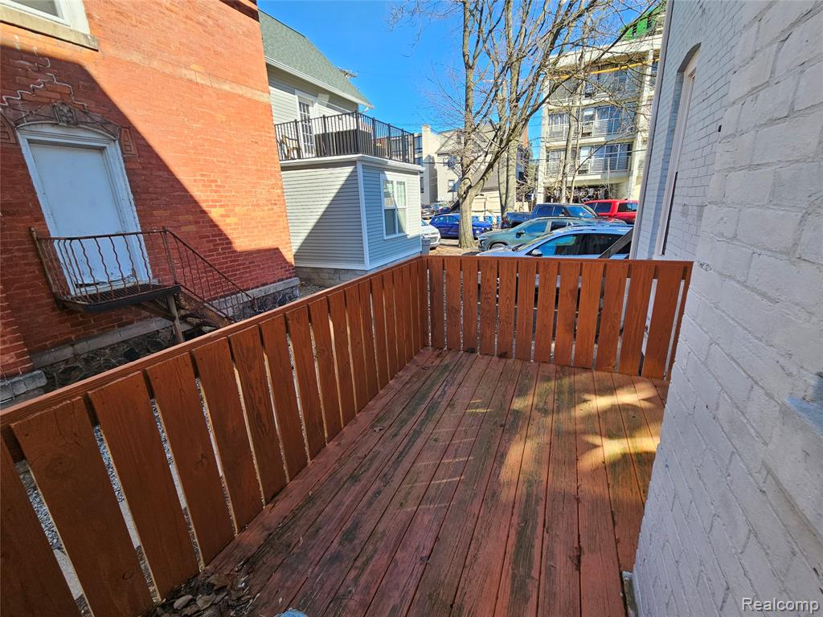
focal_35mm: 13
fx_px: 309
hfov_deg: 106.2
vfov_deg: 89.9
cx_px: 412
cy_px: 308
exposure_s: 1/451
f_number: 2.2
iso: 50
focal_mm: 2.2
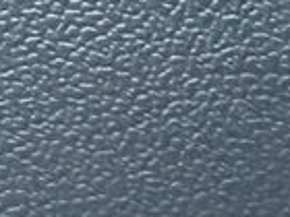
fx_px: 922
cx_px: 520
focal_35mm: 110
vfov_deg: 12.7
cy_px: -114
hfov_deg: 15.4
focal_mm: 2.22
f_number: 2.2
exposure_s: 1/94
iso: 400
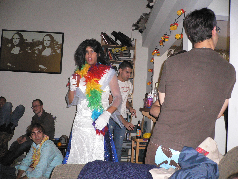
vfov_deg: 40.7
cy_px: 90
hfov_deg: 52.6
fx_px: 241
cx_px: 119
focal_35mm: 35
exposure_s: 1/60
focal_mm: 5.8
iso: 400
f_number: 2.8
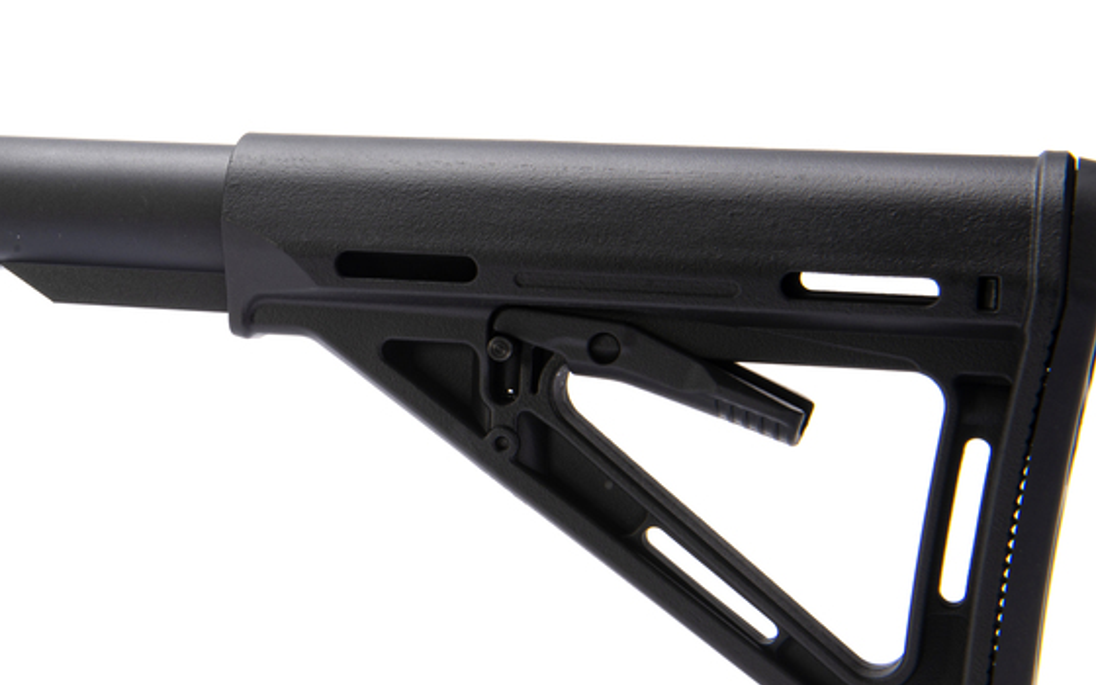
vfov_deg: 14.4
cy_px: 302
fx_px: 2718
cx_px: 184
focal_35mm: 91
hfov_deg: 22.4
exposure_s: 1/100
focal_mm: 50
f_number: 18
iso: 100
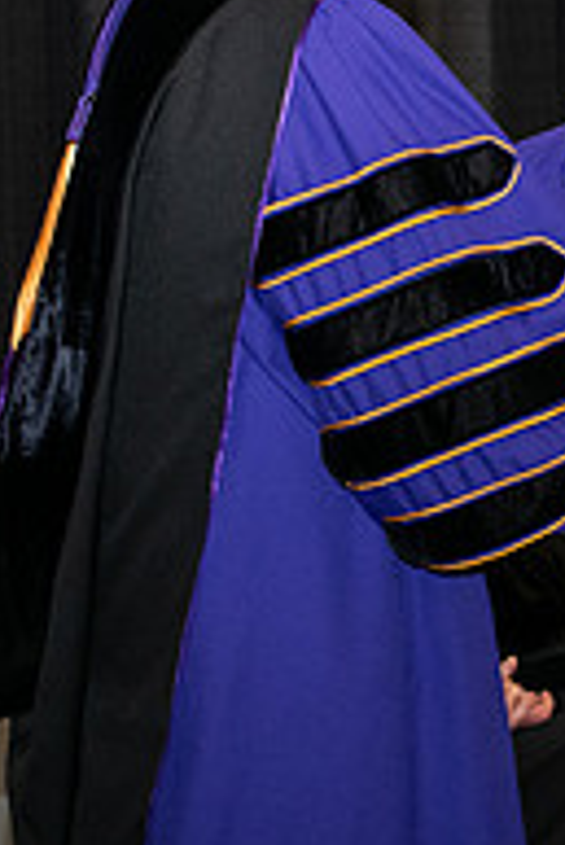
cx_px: 950
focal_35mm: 210
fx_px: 4935
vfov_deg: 9.8
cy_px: 164
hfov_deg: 6.4
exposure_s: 1/200
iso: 1600
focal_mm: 70
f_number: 5.6
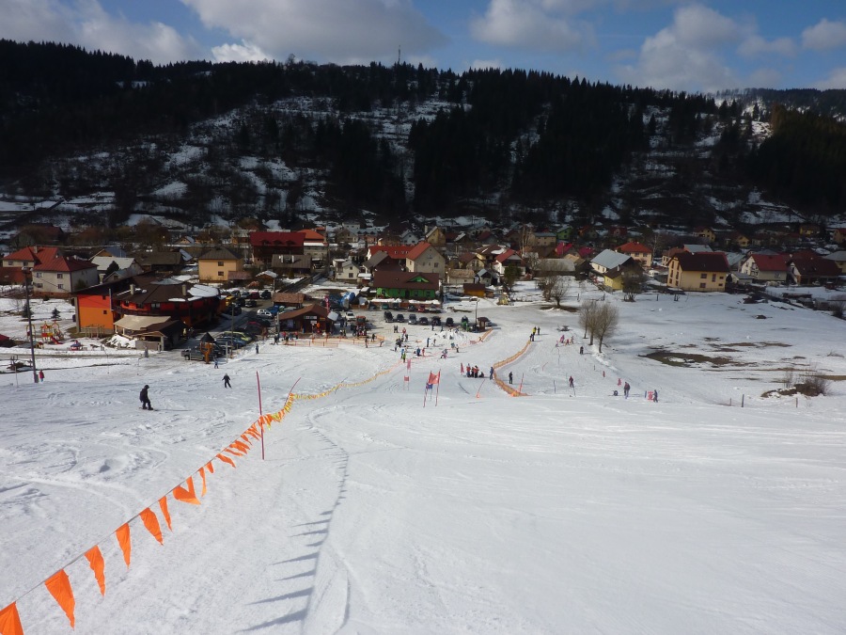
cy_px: 318
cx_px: 423
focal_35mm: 25
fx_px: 611
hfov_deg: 69.4
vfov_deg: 54.9
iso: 80
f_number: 5.6
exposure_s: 1/800
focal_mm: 4.1
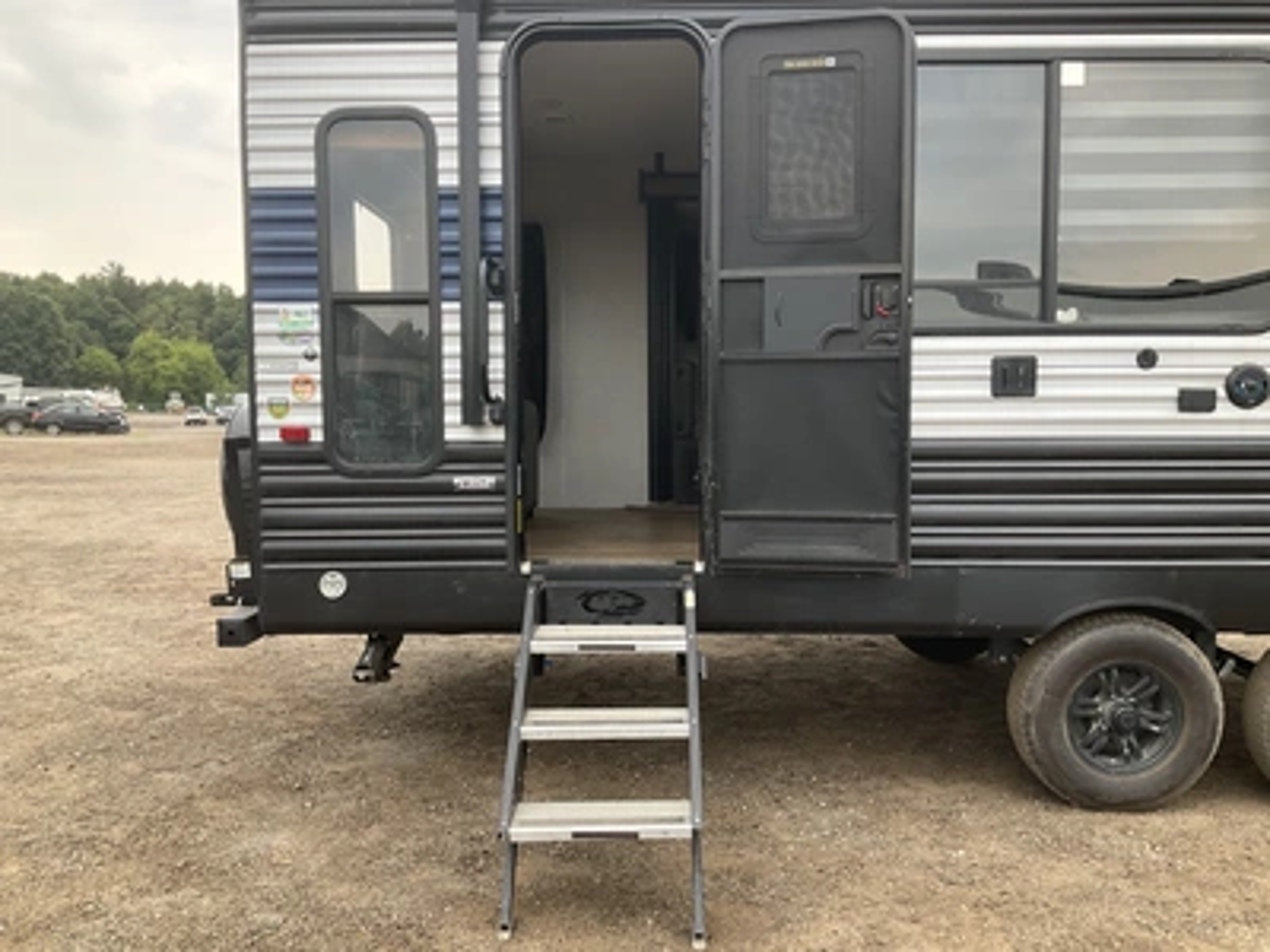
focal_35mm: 29
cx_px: 635
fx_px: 1064
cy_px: 476
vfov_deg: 48.2
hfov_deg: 61.7
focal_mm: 3
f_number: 1.8
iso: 40
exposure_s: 1/122
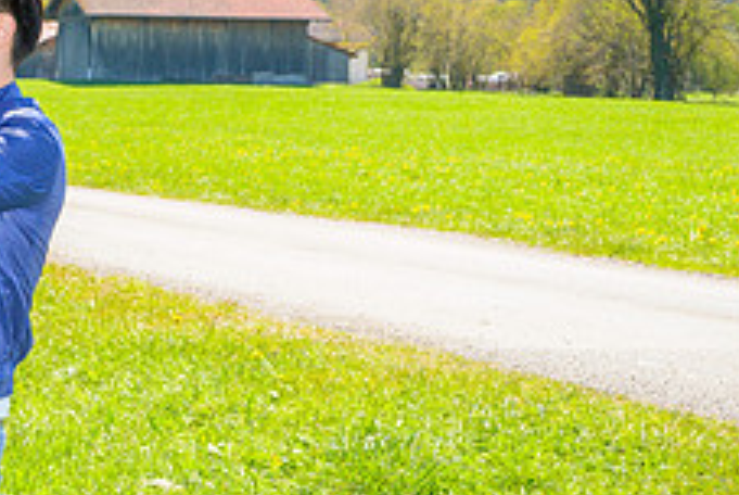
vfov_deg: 9.6
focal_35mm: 143
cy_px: 145
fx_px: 2939
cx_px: 36
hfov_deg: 14.2
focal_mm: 56
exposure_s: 1/320
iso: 125
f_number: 9
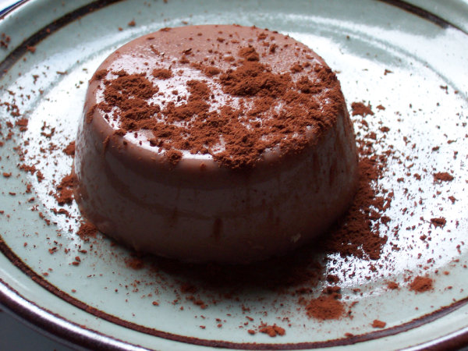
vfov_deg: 20.7
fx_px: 960
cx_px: 234
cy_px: 176
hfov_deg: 27.4
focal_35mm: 71
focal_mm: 10.8
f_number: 4
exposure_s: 1/60
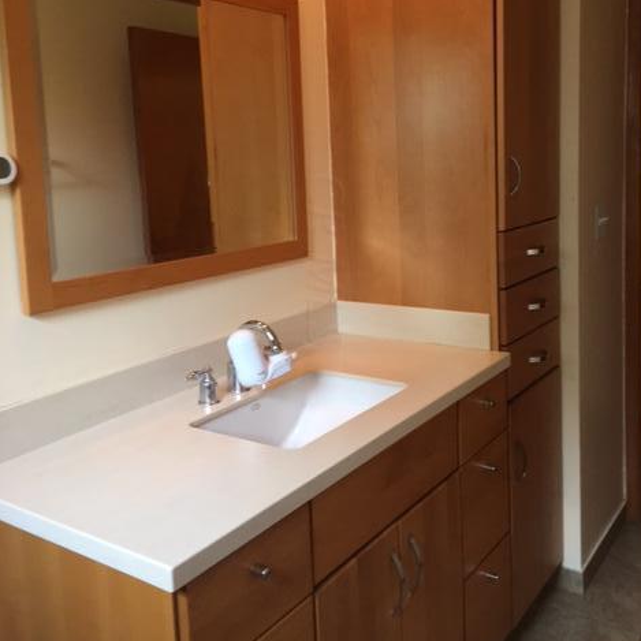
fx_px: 733
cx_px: 327
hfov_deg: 47.2
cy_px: 258
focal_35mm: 35
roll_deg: +2.5
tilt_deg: -7.3
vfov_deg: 47.0
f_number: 2.2
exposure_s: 1/30
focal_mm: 4.15
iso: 125
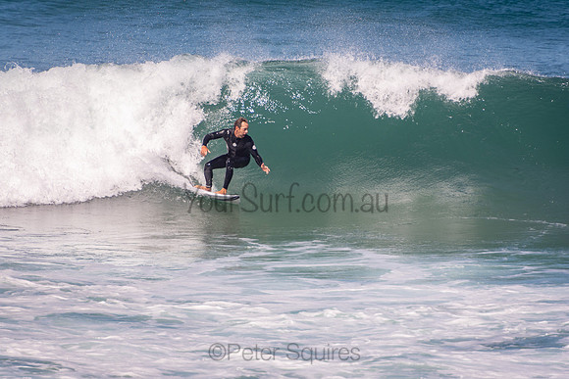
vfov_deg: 2.3
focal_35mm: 600
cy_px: 190
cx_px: 284
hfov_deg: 3.4
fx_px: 9485
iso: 200
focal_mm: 400
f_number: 5.6
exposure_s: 1/1250
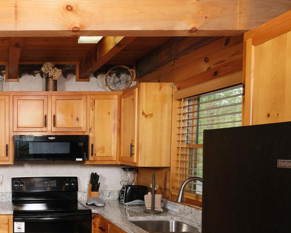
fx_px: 293
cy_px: 165
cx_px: 4
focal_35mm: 34
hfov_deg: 45.2
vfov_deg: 42.4
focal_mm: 11.5
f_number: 8
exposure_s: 1/30
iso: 200
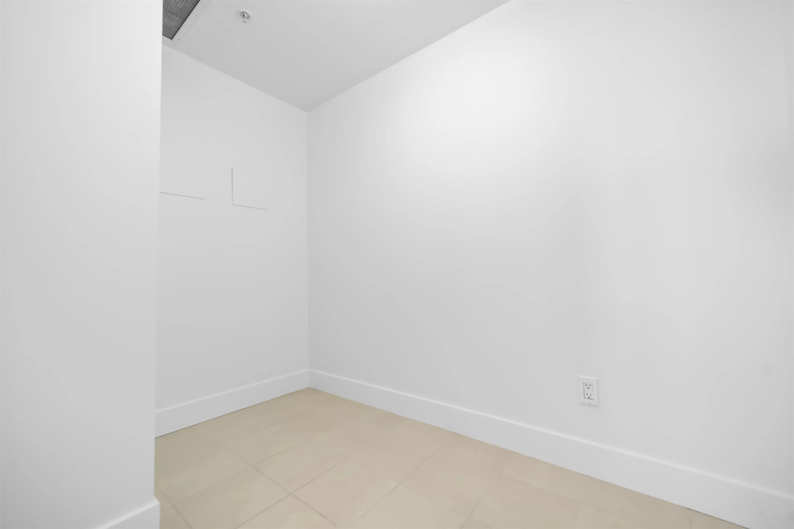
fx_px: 298
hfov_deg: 106.3
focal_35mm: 14
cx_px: 397
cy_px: 264
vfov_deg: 83.3
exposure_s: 1/3
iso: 500
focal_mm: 9
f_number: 9
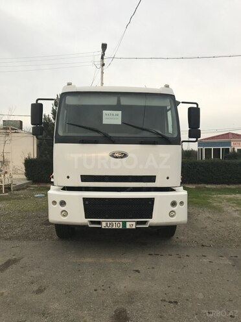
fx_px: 260
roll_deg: +0.7
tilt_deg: -0.4
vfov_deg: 63.4
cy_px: 161
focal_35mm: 28
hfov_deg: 49.7
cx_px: 120
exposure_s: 1/100
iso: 32
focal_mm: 3.99
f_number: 1.8
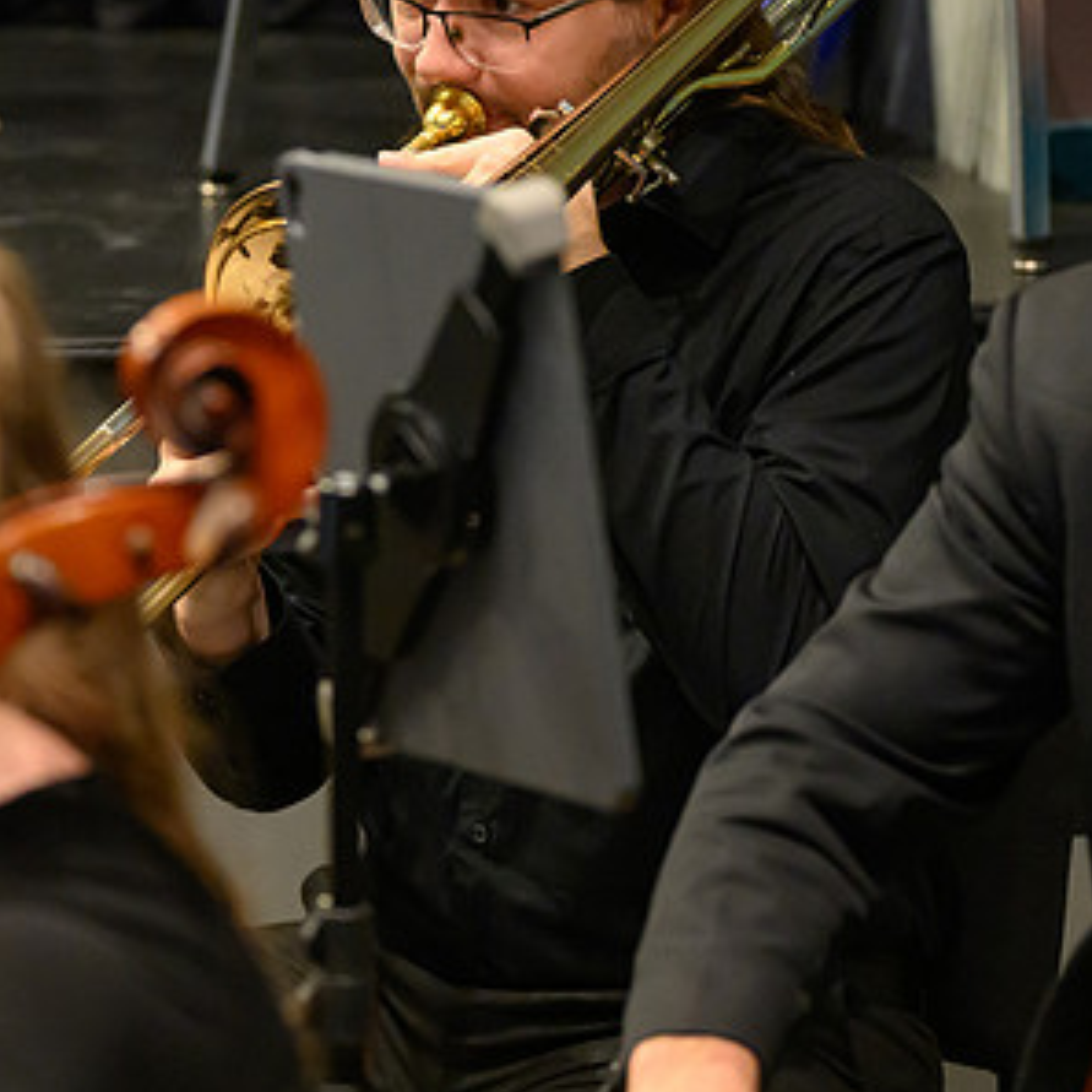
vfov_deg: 8.6
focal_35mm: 203
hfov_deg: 8.6
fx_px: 7245
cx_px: 383
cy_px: 261
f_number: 2.7
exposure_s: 1/200
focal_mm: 89
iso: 3600
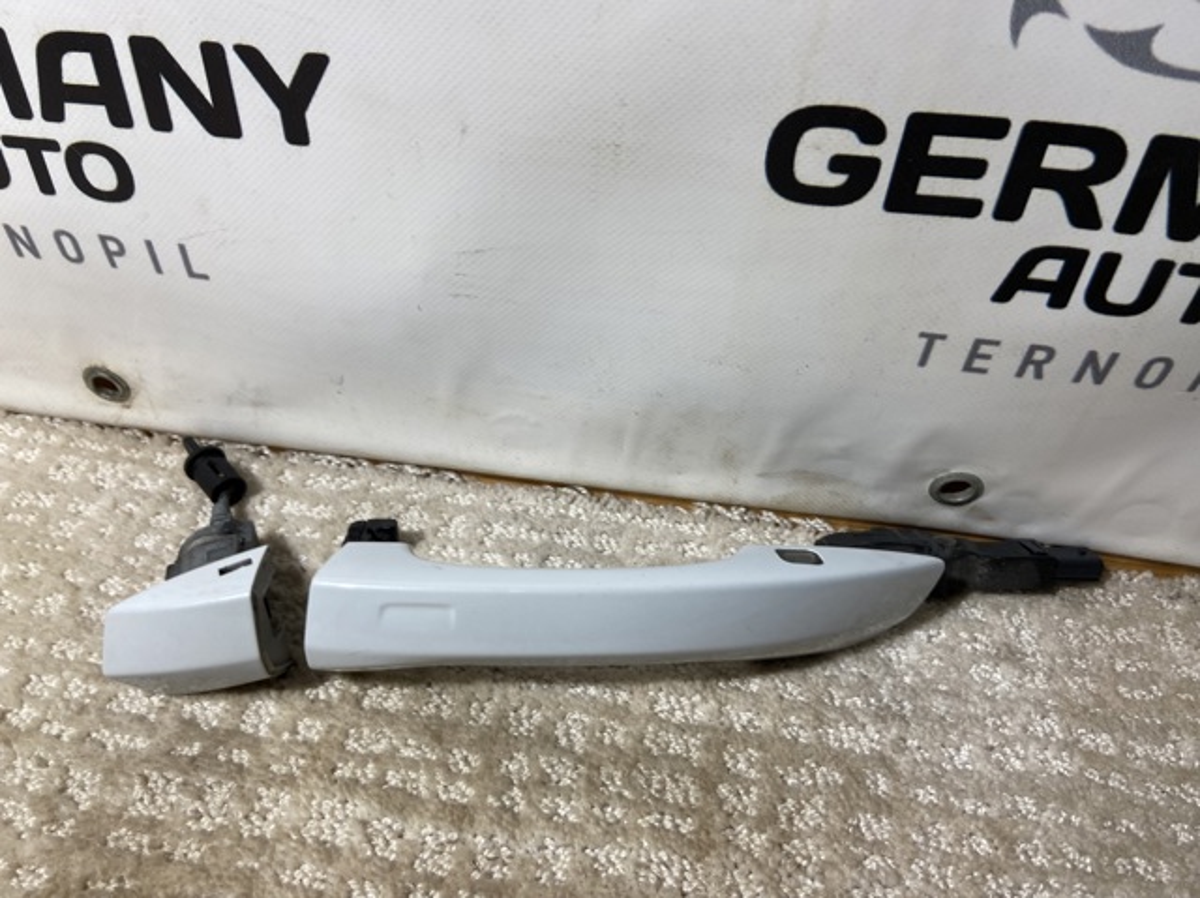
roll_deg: -4.8
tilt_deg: -38.6
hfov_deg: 67.3
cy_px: 449
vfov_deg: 53.0
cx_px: 600
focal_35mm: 26
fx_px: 901
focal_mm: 4.25
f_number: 1.8
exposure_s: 1/100
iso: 50
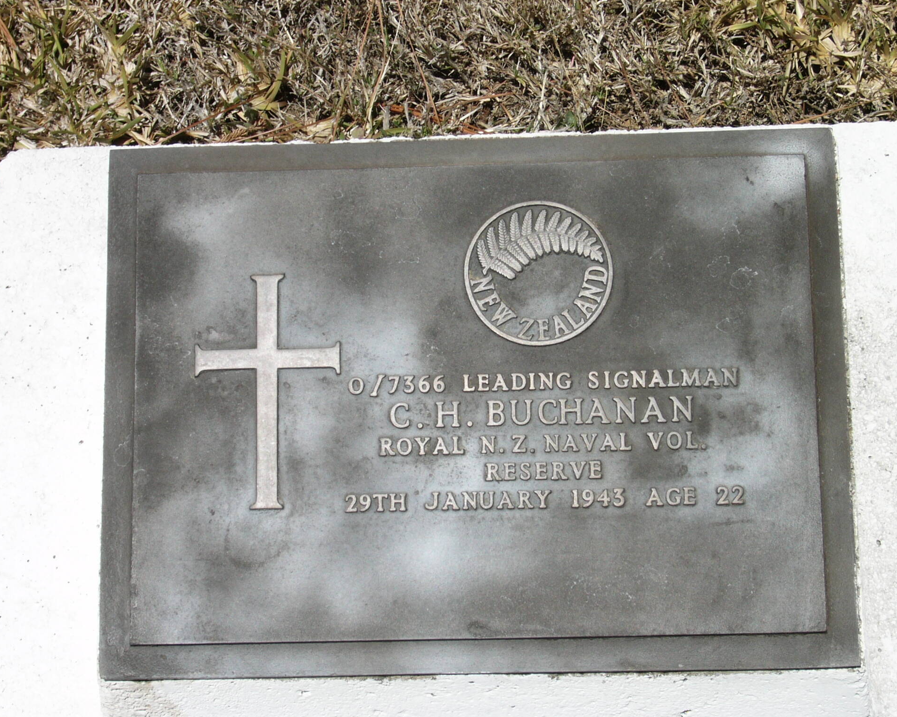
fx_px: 2203
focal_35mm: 83
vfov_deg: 18.5
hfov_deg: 23.0
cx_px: 447
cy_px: 358
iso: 50
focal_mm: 13.1
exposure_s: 1/125
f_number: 12.1
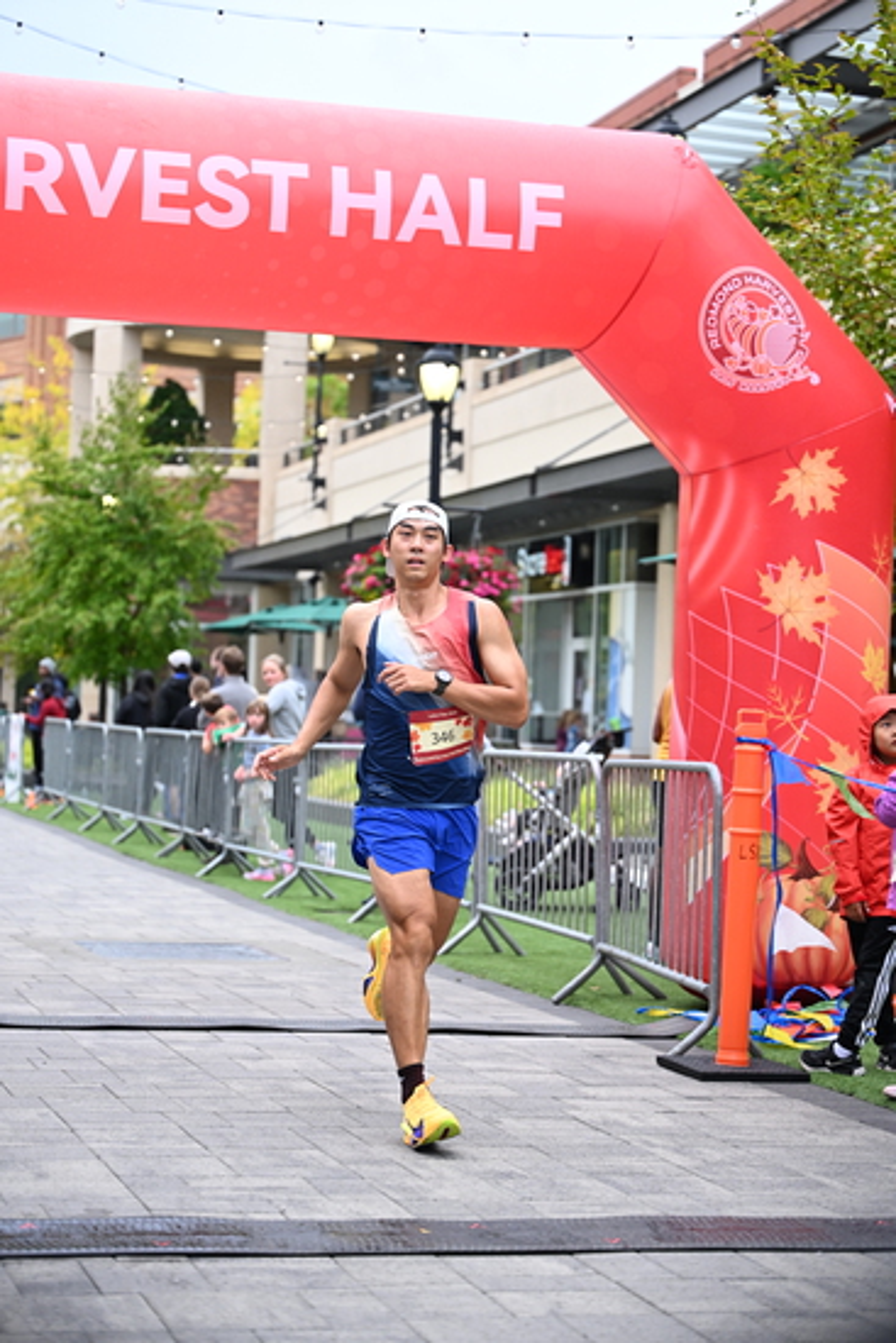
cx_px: 448
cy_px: 672
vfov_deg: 28.8
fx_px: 2611
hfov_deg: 19.5
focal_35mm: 70
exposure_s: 1/2000
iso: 1250
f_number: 2.8
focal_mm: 70
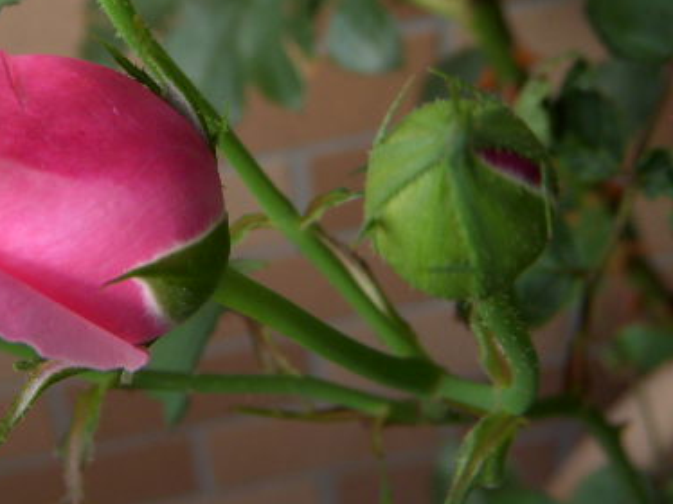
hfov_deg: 17.2
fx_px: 2196
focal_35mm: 113
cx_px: 99
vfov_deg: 13.1
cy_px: 144
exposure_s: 1/250
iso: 100
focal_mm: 11
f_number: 3.7
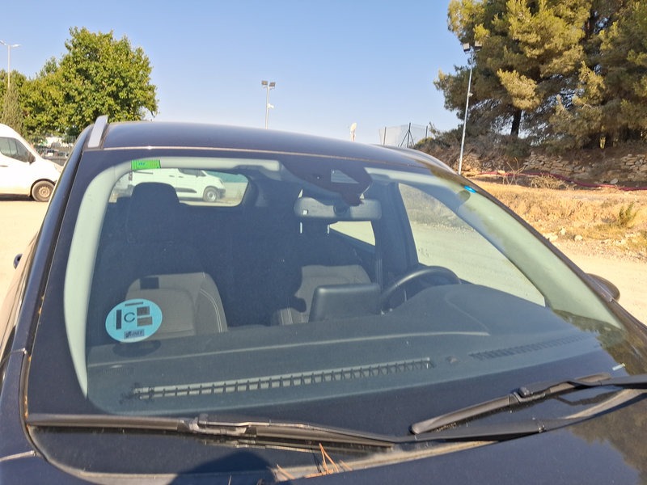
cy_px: 242
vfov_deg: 51.4
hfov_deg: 65.3
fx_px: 505
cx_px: 324
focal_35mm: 27
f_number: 1.8
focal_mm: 4
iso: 20
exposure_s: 1/460
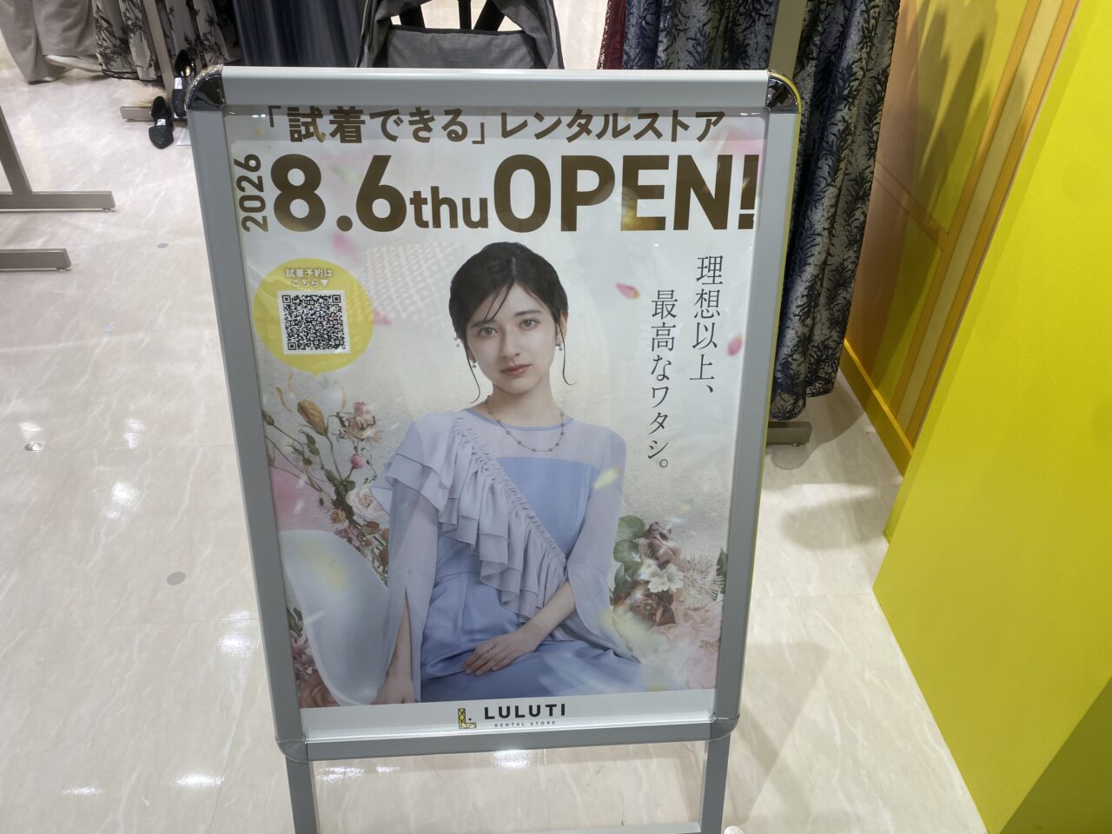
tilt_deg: -38.0
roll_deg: -1.1
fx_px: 835
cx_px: 556
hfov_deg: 67.3
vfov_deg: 53.1
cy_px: 417
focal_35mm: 26
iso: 40
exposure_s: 1/89
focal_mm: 4.25
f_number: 1.8
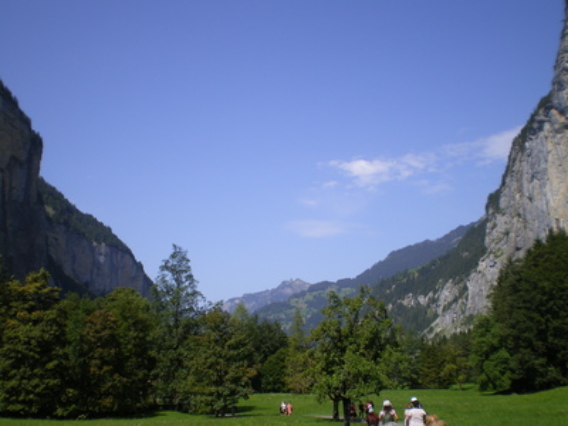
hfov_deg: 49.0
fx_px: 624
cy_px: 213
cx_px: 284
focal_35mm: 38
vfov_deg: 37.7
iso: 64
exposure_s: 1/400
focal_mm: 6.3
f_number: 4.6
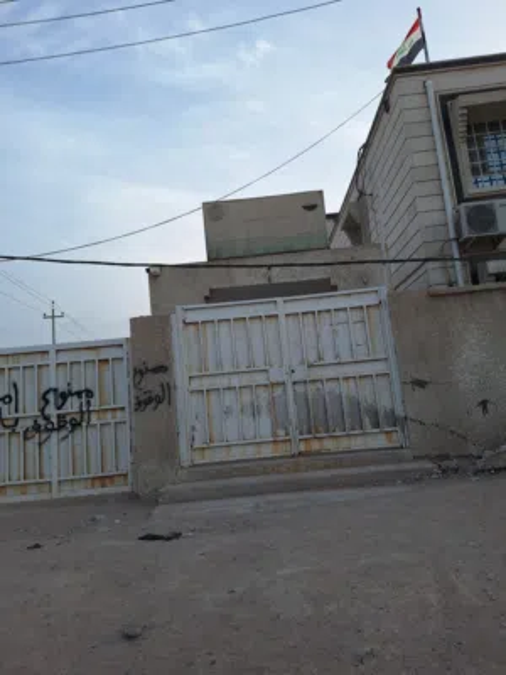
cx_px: 253
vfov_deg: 73.9
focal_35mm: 23
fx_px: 448
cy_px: 338
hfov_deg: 58.9
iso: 40
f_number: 1.8
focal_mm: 5.54
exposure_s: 1/648
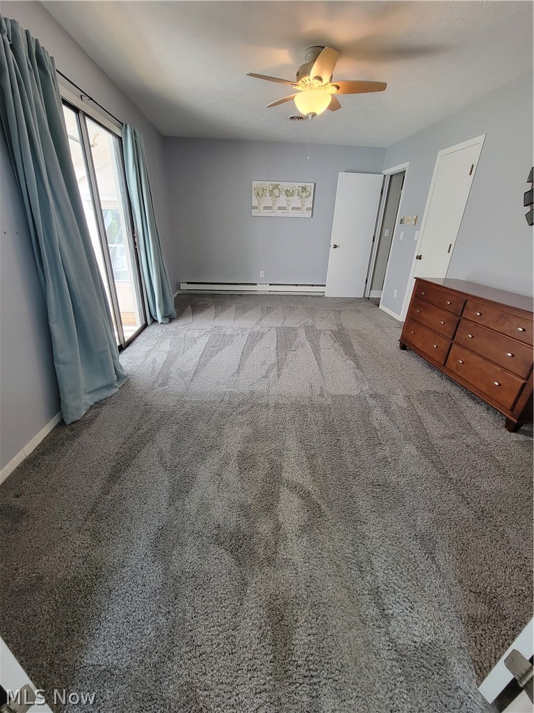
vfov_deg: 106.2
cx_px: 267
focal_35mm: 13
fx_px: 267
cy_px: 356
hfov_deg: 89.9
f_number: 2.2
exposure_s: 1/60
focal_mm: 2.2
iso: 125
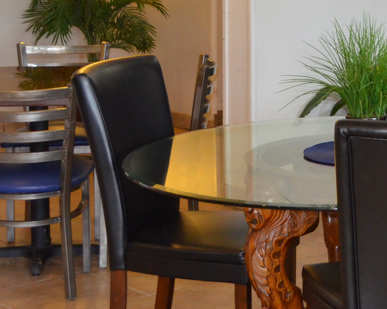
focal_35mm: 115
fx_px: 1317
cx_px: 482
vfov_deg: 13.2
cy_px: -25
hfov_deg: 16.0
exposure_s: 1/60
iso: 1400
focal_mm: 26
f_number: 4.2
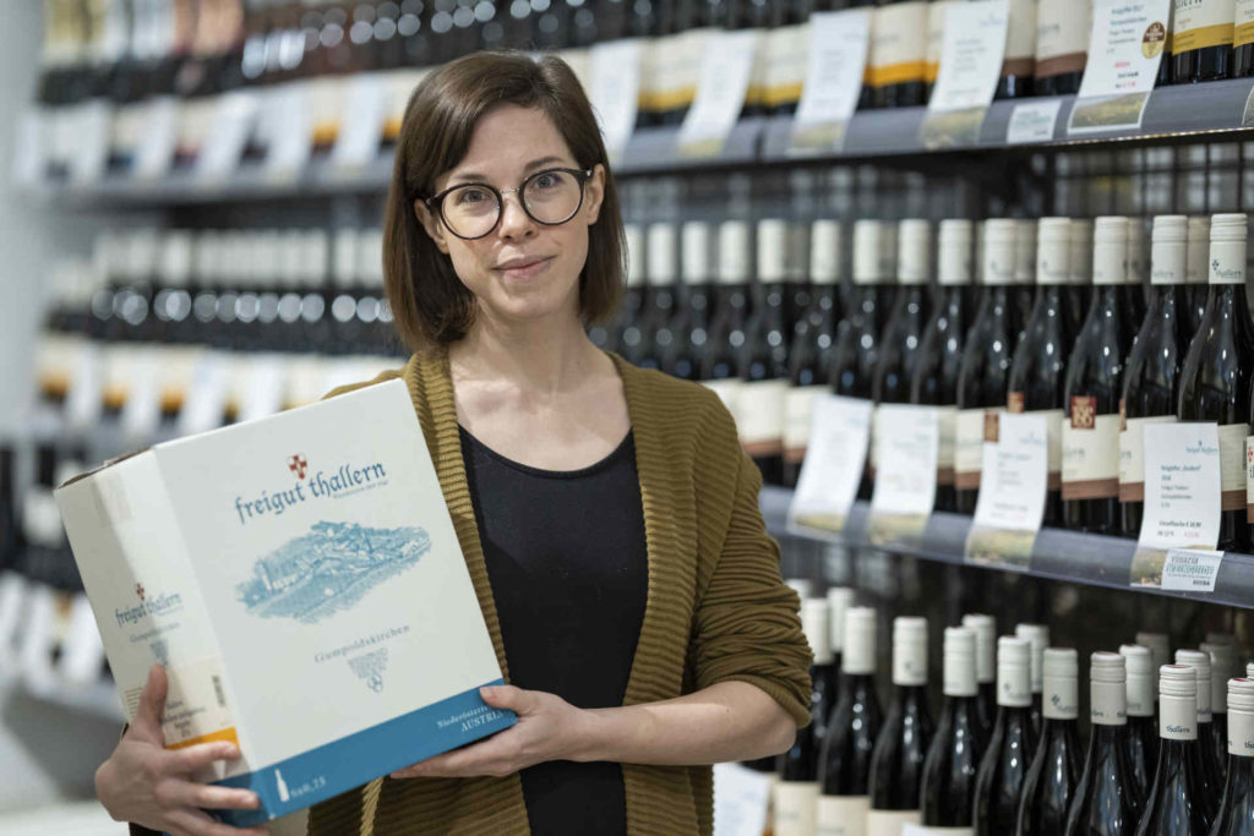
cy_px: 418
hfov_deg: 23.9
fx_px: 2961
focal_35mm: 85
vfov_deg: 16.1
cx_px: 627
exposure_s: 1/250
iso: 1600
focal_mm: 85
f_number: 1.6
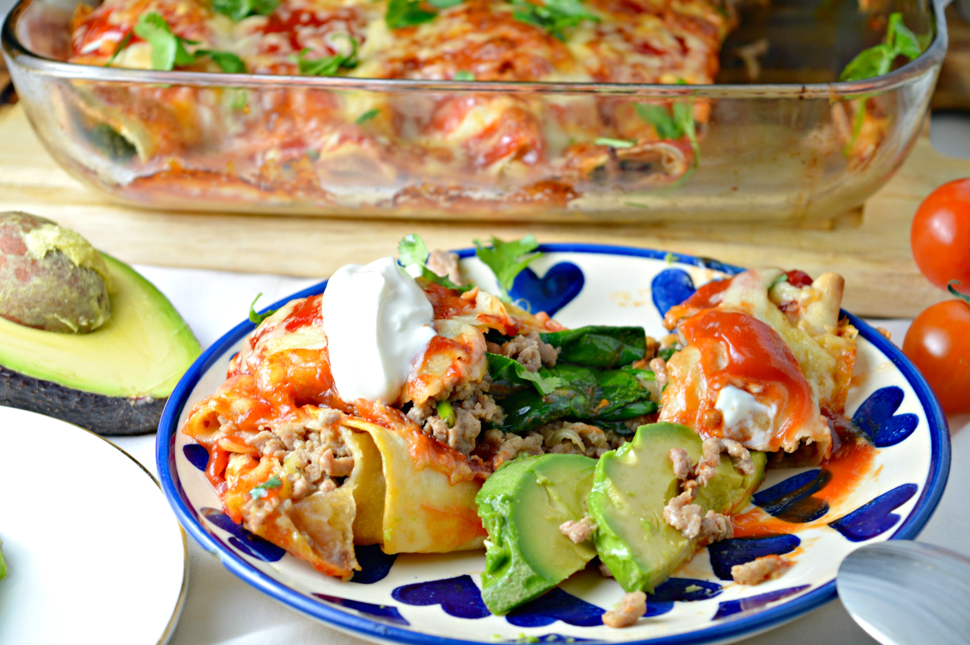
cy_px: 322
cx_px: 485
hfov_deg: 24.6
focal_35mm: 82
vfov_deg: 16.5
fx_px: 2221
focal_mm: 55
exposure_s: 1/25
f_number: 5.6
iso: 100
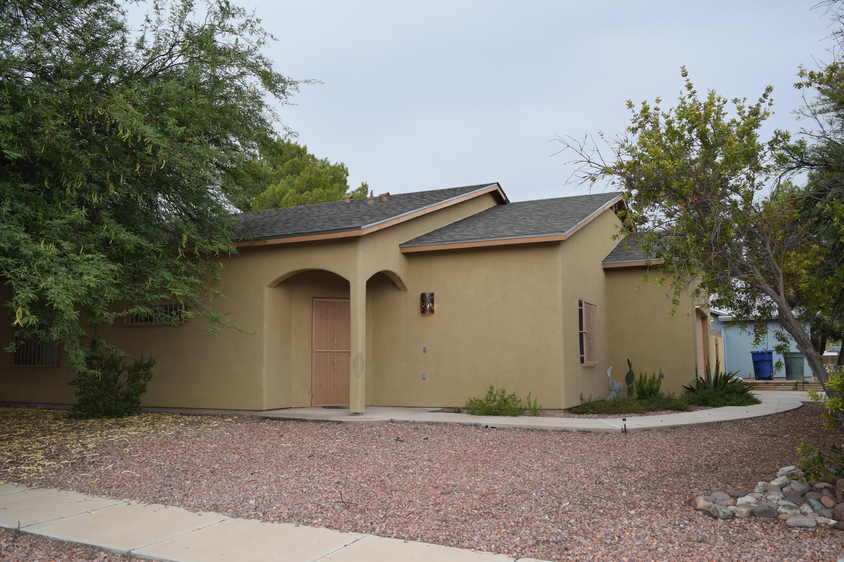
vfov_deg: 41.7
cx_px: 422
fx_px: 738
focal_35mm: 32
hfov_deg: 59.5
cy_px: 281
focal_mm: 21
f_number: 5.6
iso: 140
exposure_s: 1/125
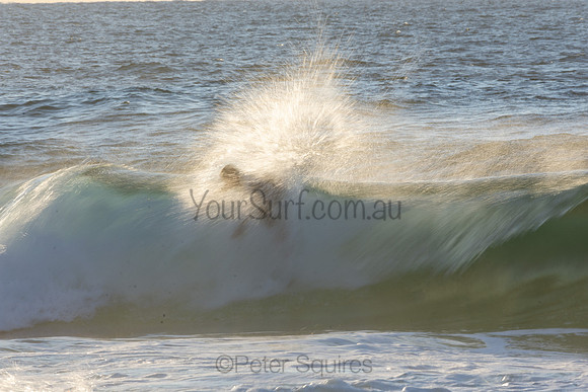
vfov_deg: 1.8
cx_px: 294
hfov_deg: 2.7
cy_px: 196
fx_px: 12252
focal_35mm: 750
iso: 100
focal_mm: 500
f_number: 25
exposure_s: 1/25
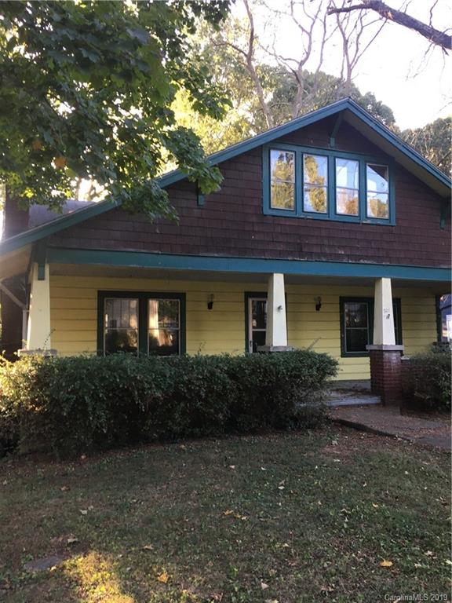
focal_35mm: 29
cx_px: 226
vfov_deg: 61.7
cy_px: 302
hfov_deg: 48.2
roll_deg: -0.4
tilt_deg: +4.6
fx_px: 505
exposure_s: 1/30
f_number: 2.2
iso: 25
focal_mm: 4.15
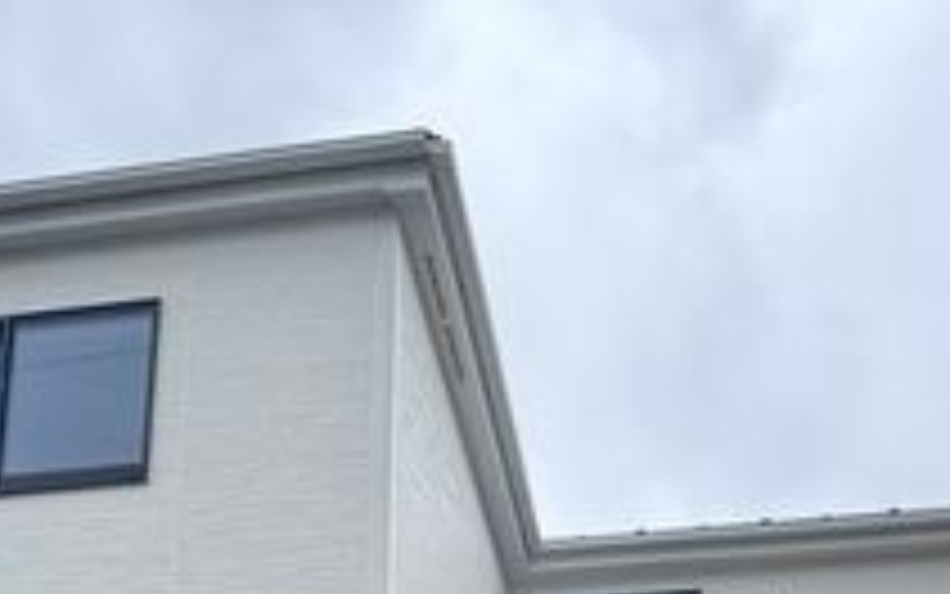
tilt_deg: +12.9
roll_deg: +1.9
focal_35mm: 45
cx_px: 549
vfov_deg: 21.4
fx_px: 1165
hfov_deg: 44.2
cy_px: 1004
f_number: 2.2
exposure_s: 1/899
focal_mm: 2.22
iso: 50
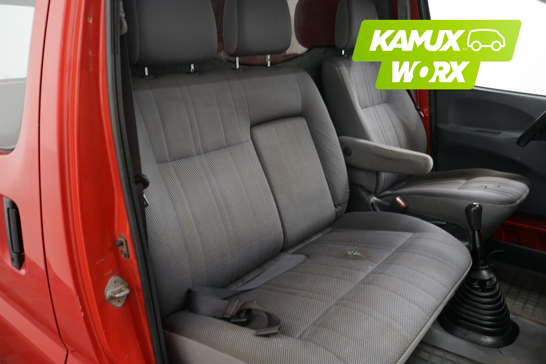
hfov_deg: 63.7
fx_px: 440
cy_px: 182
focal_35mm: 29
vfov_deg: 45.0
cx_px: 273
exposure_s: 1/5
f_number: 7.1
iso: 800
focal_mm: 29
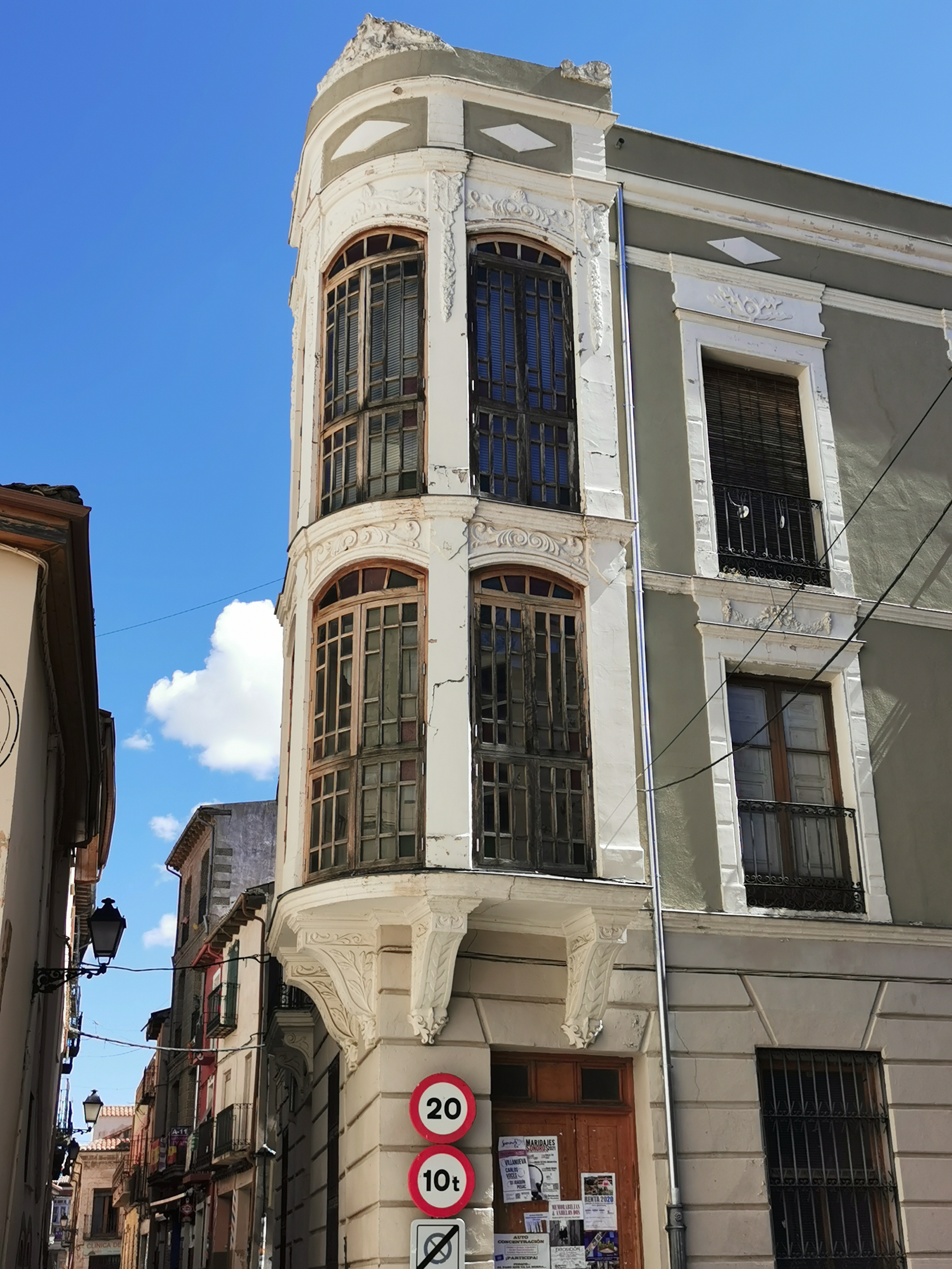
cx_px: 476
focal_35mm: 41
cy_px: 634
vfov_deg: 45.8
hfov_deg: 35.1
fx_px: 1503
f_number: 1.6
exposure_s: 1/2959
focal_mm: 5.56
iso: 50
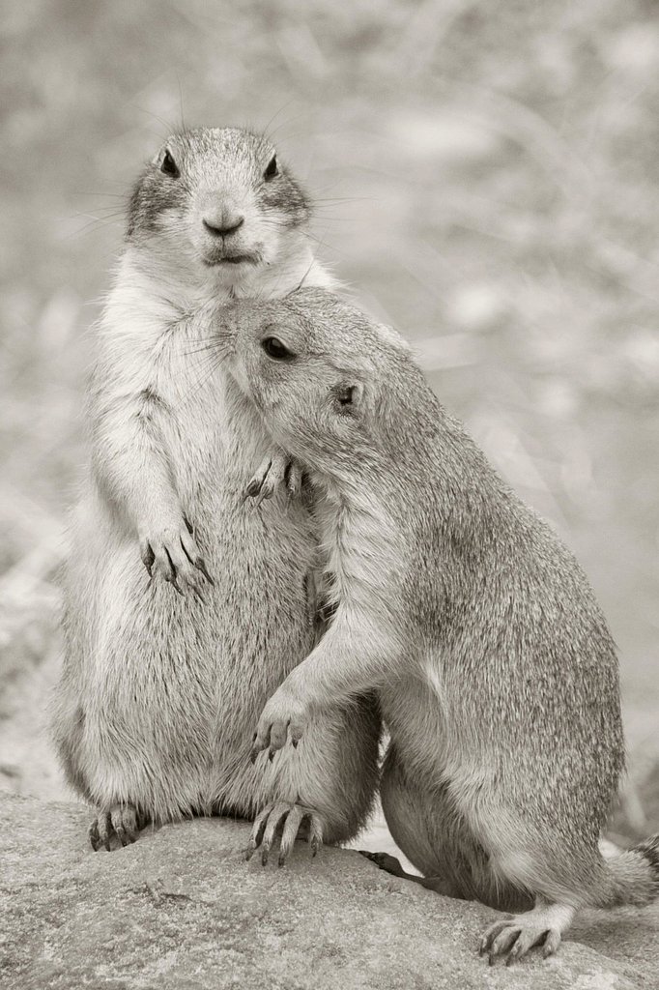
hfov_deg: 6.1
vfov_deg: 9.2
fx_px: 6182
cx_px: 330
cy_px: 495
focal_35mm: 225
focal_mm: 150
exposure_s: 1/1000
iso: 800
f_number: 4.5
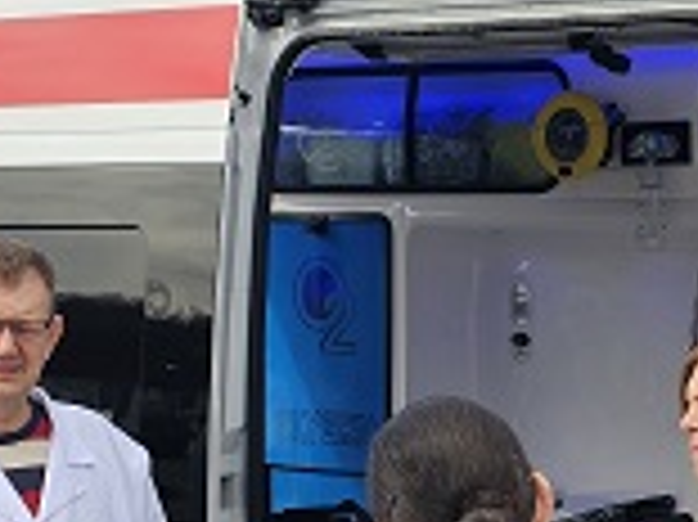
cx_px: 653
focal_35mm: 119
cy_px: 364
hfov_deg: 16.3
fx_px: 2398
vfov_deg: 12.4
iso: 10
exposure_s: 1/378
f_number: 1.7
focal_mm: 6.3
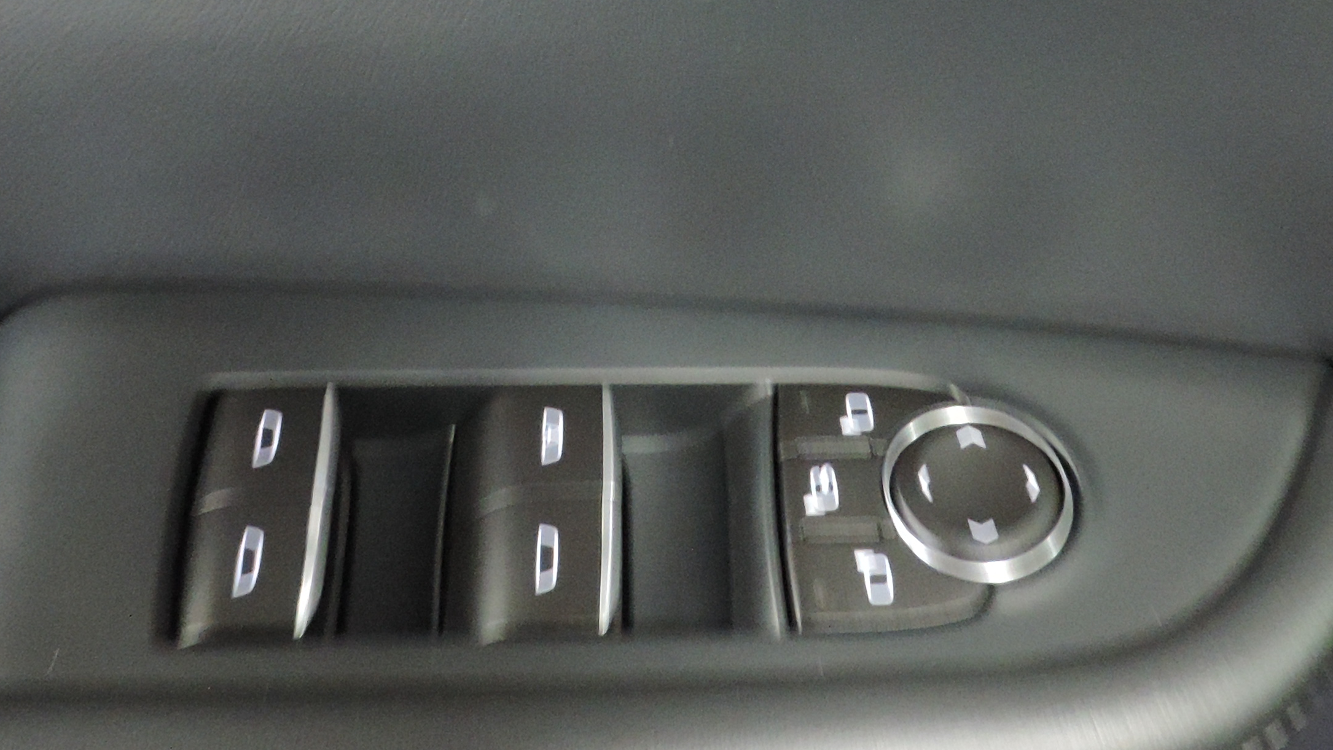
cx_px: 748
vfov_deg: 19.8
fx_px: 2086
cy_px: -1
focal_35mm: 59
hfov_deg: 35.4
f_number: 3
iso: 800
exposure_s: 1/8
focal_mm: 4.3
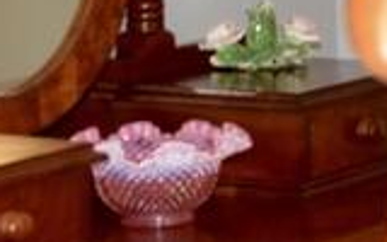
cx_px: 989
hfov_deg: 7.9
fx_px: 2552
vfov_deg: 5.4
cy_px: -125
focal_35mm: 242
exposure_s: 1/60
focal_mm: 35
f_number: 5
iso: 1100
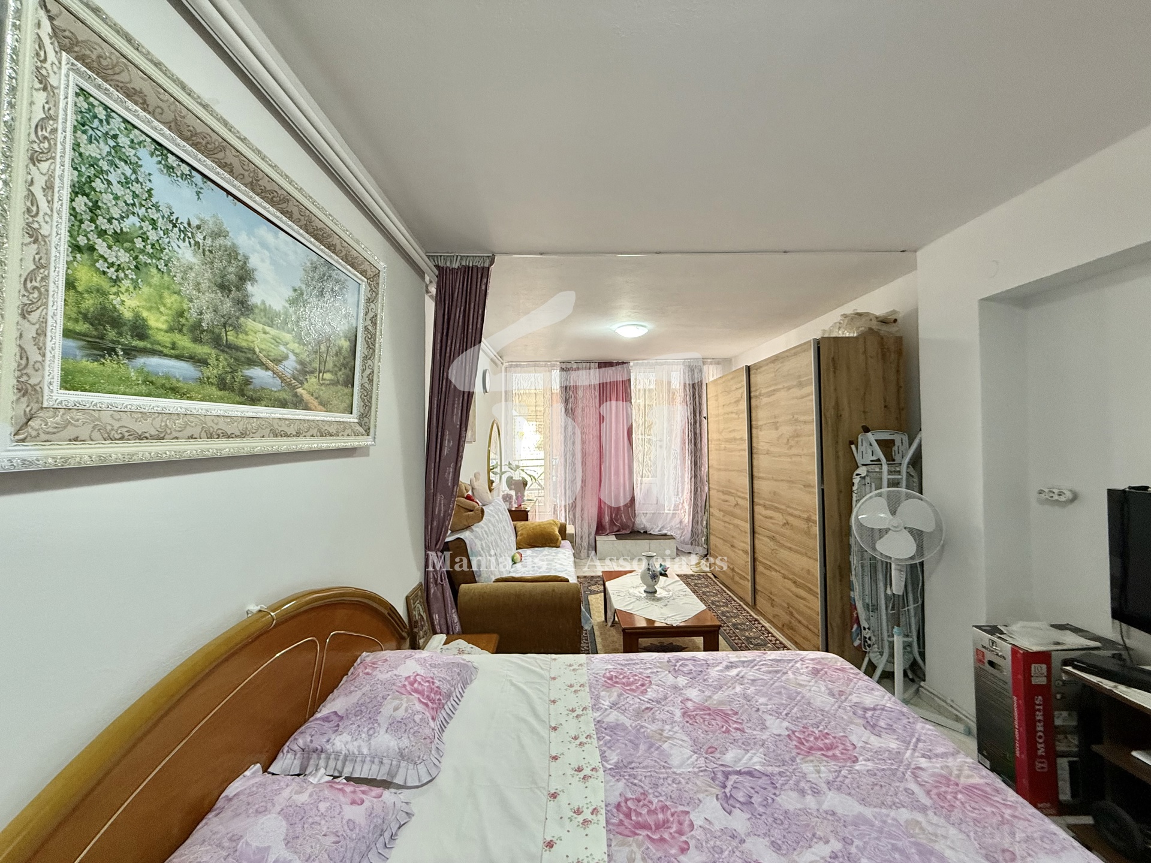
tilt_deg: +1.2
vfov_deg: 85.7
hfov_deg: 102.1
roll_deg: +0.4
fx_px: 466
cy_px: 432
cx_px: 576
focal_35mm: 14
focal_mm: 2.22
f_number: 2.2
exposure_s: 1/50
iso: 250
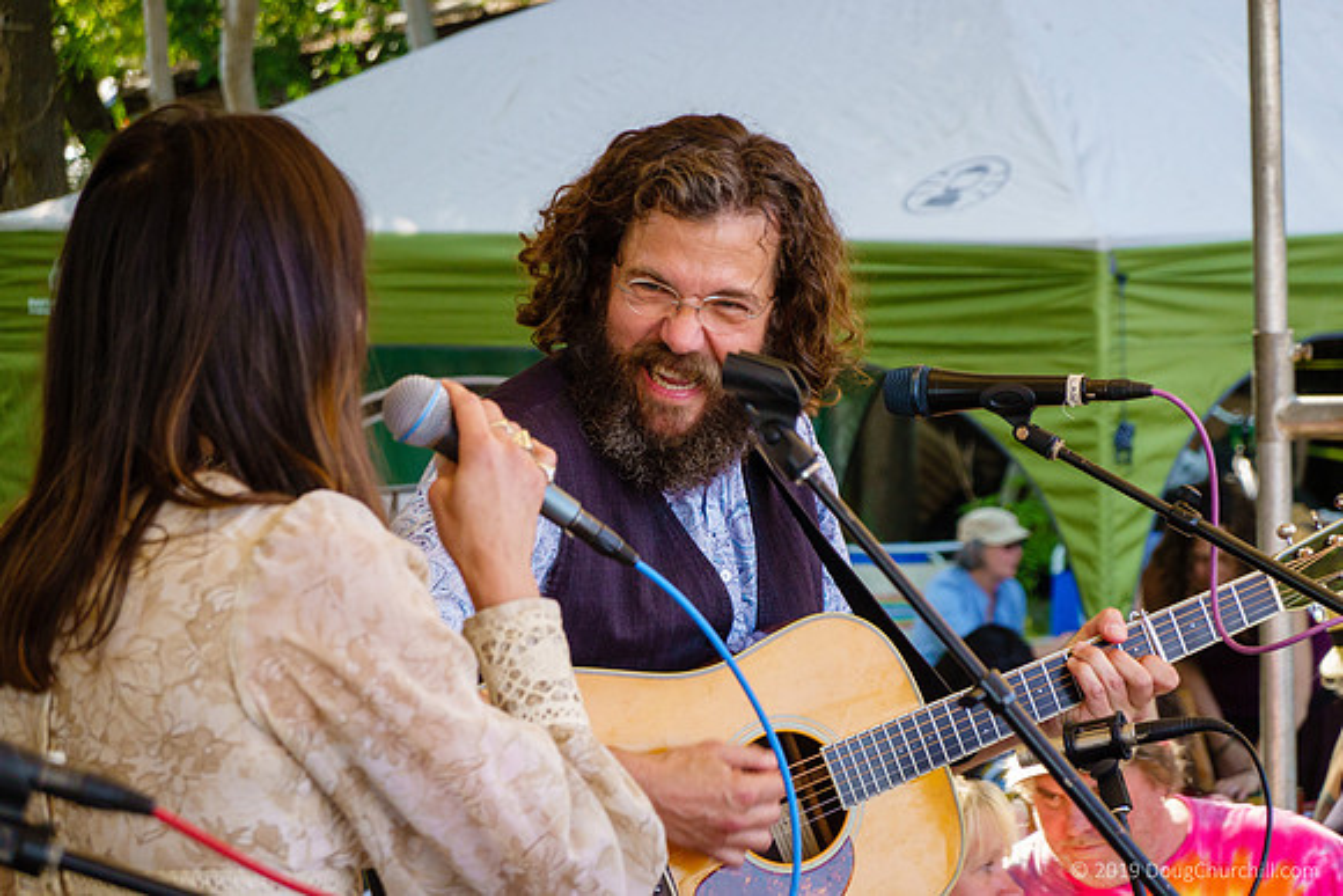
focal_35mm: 175
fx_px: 6530
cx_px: 672
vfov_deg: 7.9
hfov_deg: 11.7
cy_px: 448
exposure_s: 1/200
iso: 500
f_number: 4.5
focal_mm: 63.55
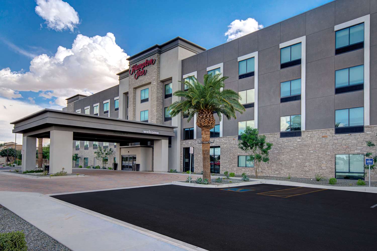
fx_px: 236
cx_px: 188
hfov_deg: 77.3
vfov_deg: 56.1
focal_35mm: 22
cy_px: 126
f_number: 7.1
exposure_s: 1/640
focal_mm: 15
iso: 250
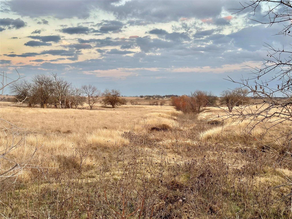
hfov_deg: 39.7
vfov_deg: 30.3
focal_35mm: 48
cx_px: 146
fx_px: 405
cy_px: 110
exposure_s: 1/177
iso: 64
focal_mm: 6.86
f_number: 1.78
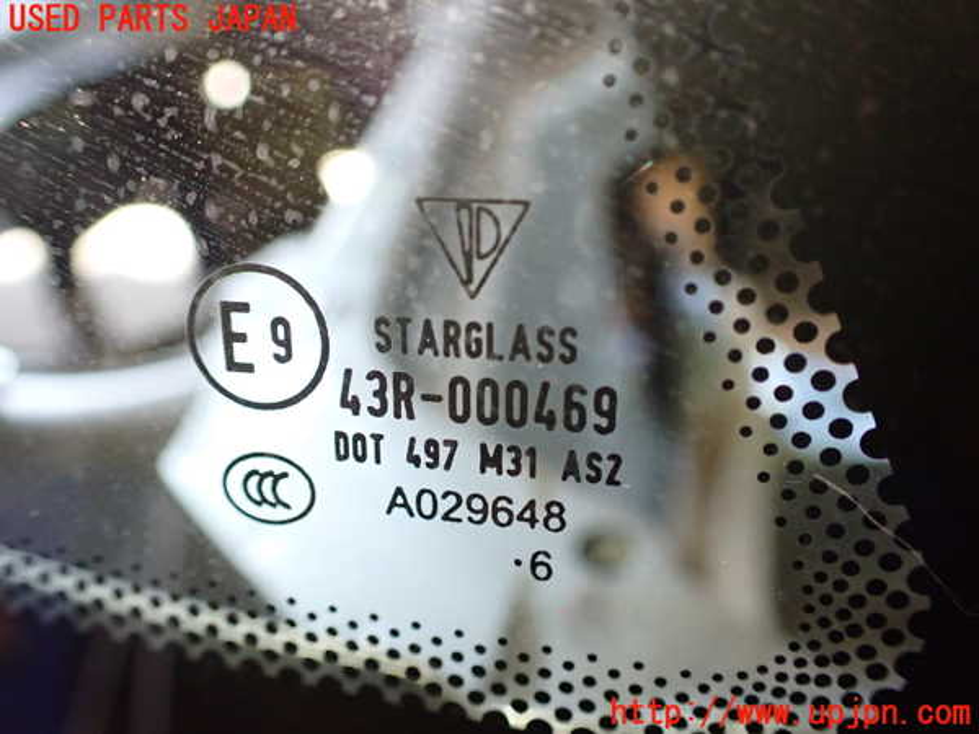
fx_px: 848
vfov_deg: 46.8
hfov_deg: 60.0
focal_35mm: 30
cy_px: 367
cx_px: 490
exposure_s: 1/125
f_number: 2.3
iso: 800
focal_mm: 5.4
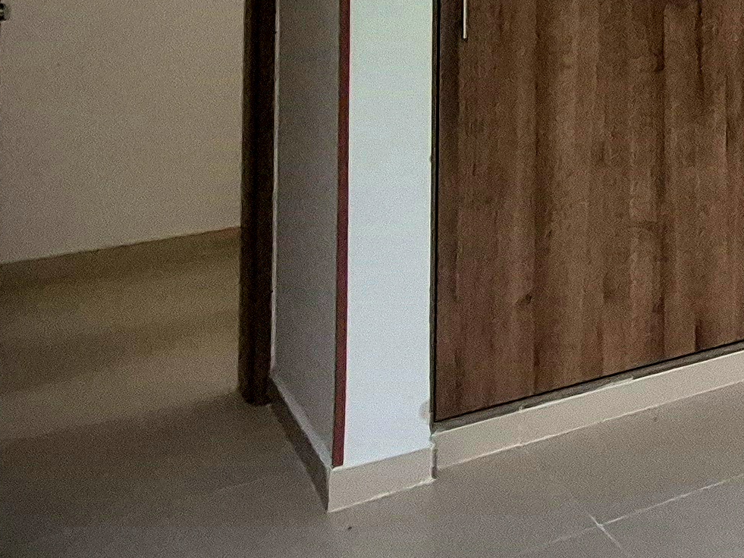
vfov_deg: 24.3
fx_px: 1139
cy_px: -155
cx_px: 937
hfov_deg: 29.8
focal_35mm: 53
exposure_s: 1/60.2
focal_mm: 1.74
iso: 1250
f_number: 2.2
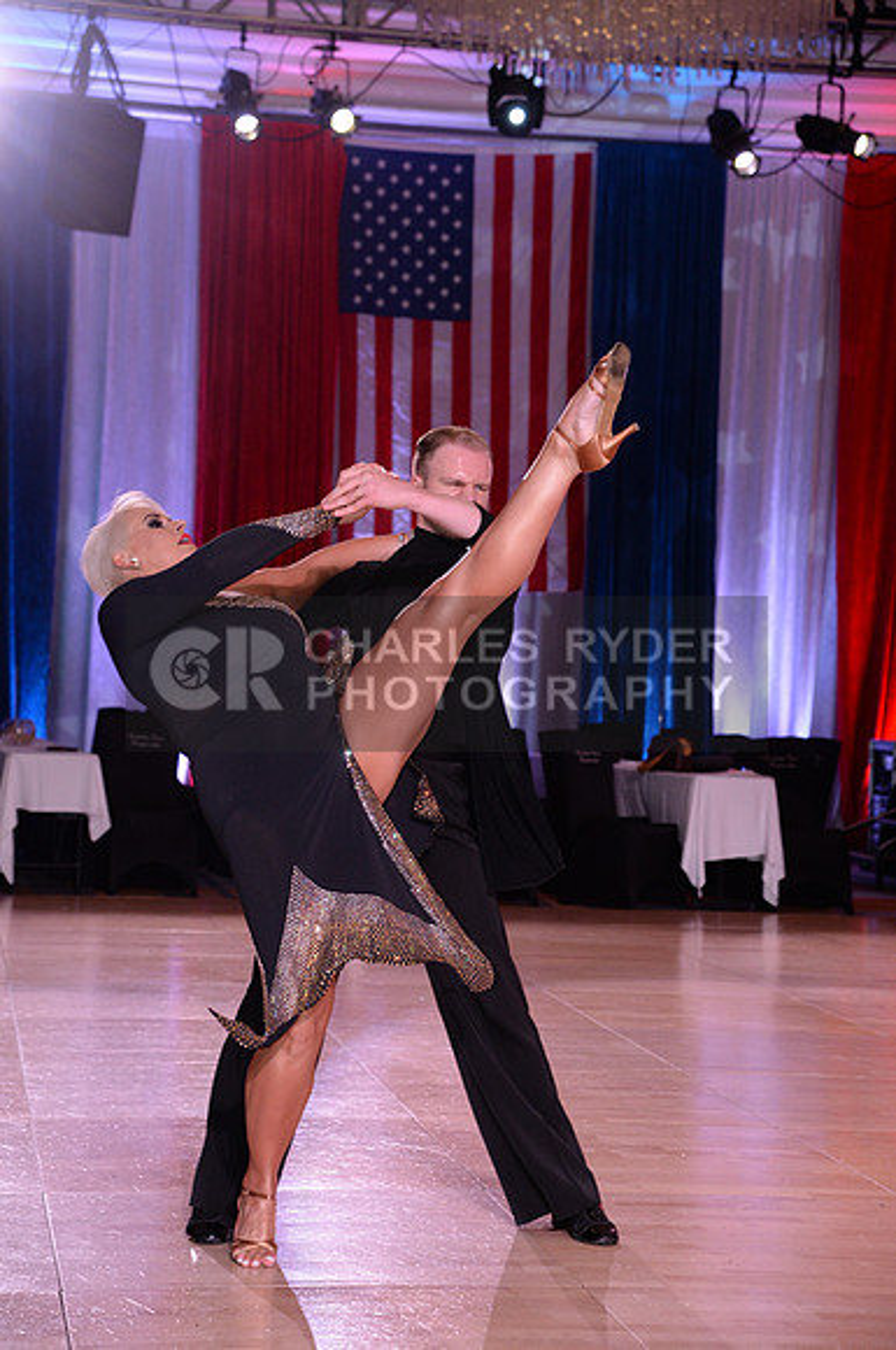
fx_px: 2808
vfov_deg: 27.0
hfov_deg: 18.1
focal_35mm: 75
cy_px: 675
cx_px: 448
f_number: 5.6
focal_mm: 75
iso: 2000
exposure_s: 1/250
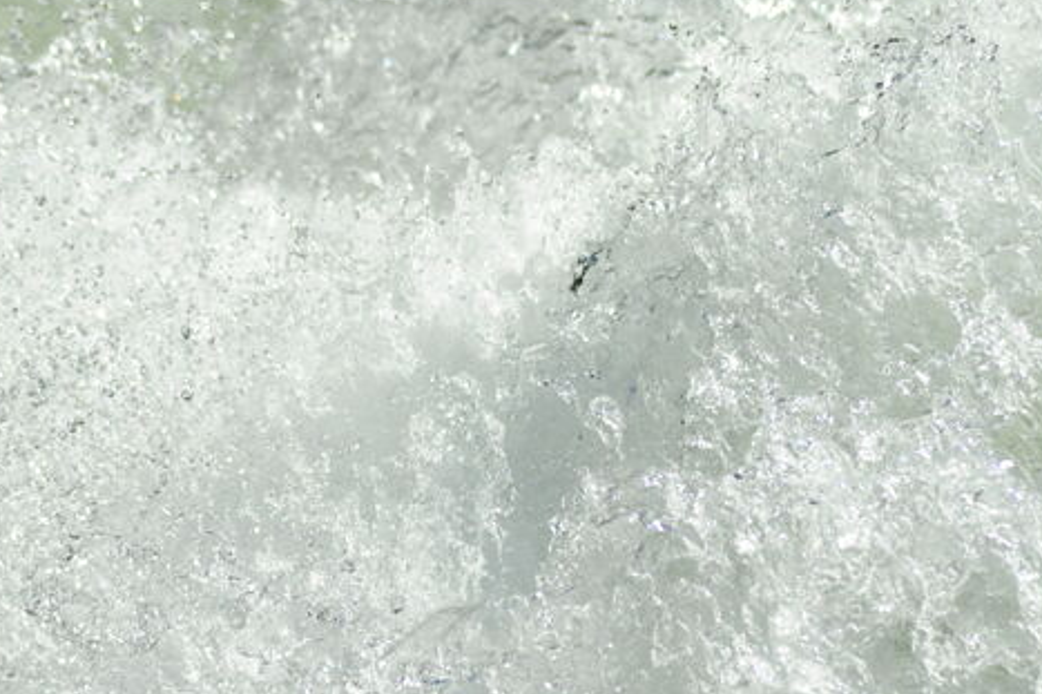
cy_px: 527
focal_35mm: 428
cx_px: 288
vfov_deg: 3.2
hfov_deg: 4.8
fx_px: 12383
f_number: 8
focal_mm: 250
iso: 500
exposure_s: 1/1250
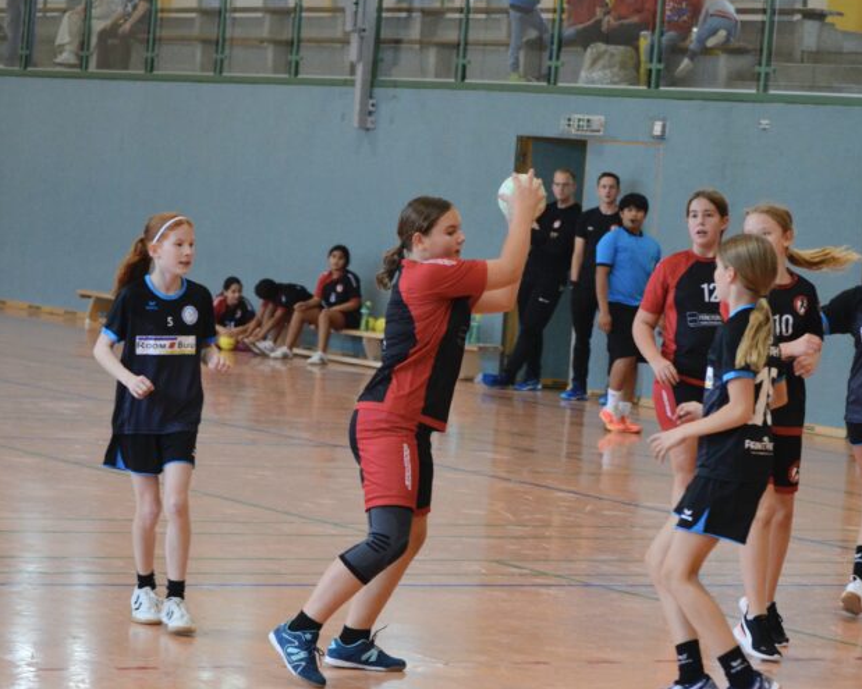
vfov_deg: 12.1
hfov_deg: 15.0
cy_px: 427
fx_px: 3259
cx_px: 577
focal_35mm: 128
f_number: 4
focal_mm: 55
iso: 1600
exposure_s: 1/500
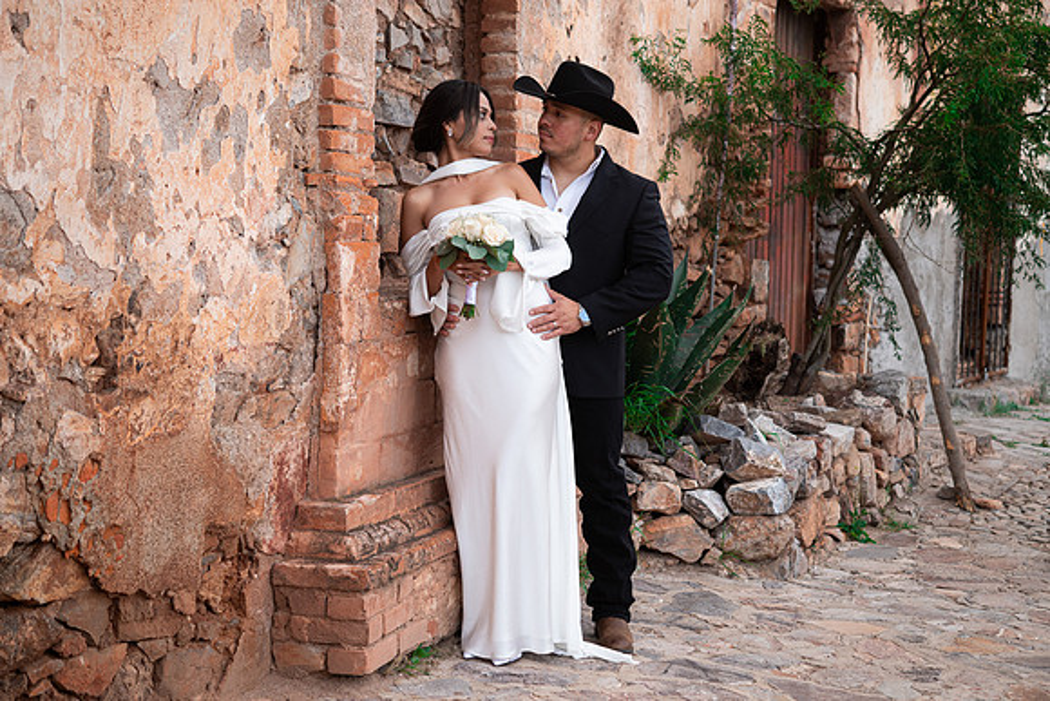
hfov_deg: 31.7
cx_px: 555
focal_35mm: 63
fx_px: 1850
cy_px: 370
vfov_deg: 21.4
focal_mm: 60
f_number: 4
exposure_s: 1/125
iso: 125
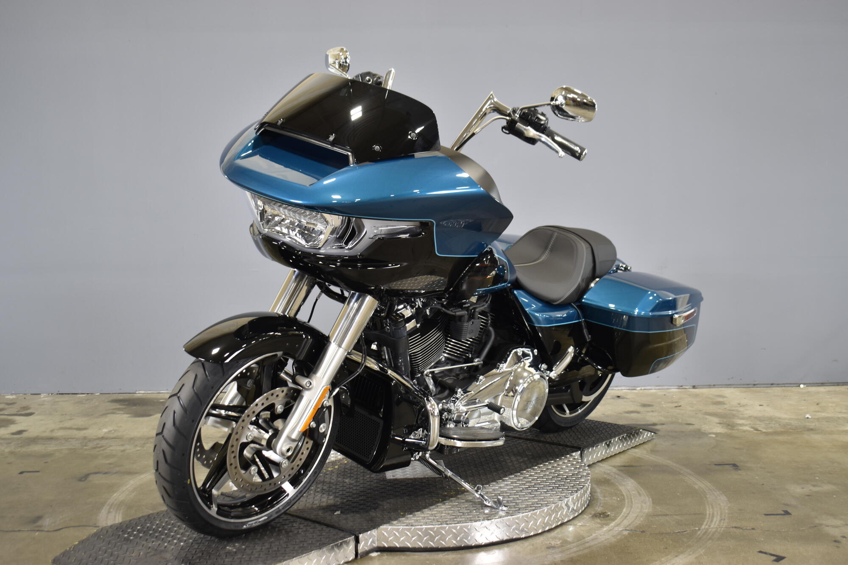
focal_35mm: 44
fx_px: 1025
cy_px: 282
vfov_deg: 30.8
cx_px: 424
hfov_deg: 45.0
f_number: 4.2
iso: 400
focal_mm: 29
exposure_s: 1/15
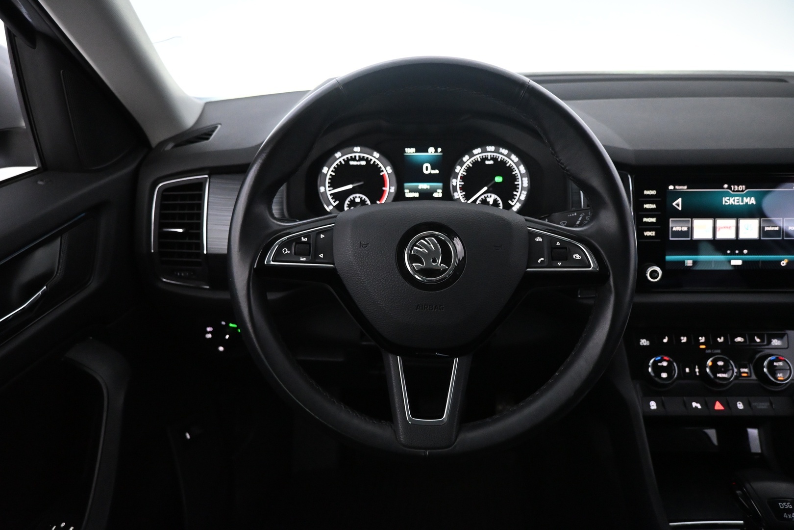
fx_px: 529
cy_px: 265
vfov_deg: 53.1
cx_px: 397
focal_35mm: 24
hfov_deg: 73.7
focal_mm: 16
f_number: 3.5
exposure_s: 1/60
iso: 4000
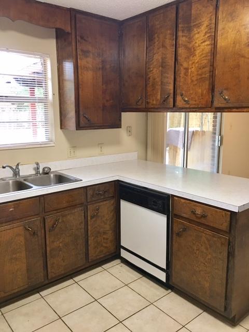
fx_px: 278
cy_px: 166
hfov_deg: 48.2
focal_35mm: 29
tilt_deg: -10.0
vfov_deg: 61.7
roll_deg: -0.6
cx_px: 124
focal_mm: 4.15
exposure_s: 1/15
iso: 80
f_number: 2.2
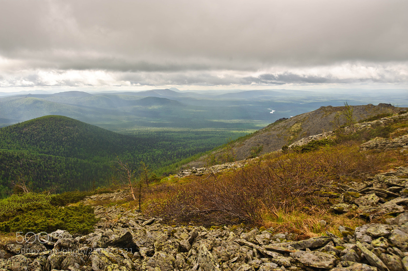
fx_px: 340
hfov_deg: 62.0
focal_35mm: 30
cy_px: 136
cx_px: 204
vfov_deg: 43.6
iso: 200
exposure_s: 1/500
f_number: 8
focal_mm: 30
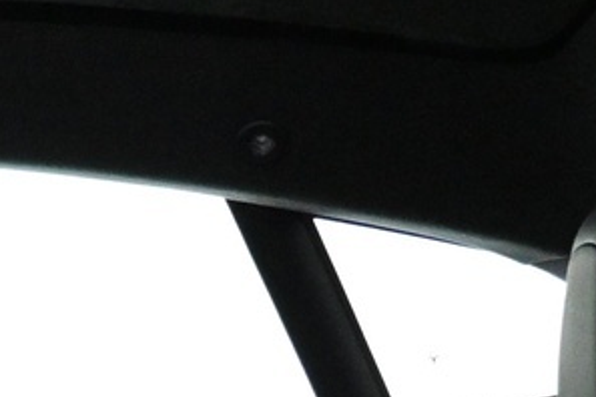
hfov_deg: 13.7
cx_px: -542
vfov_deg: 9.5
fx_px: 2169
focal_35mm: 131
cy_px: 914
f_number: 3.5
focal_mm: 16
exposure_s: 1/50
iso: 4000
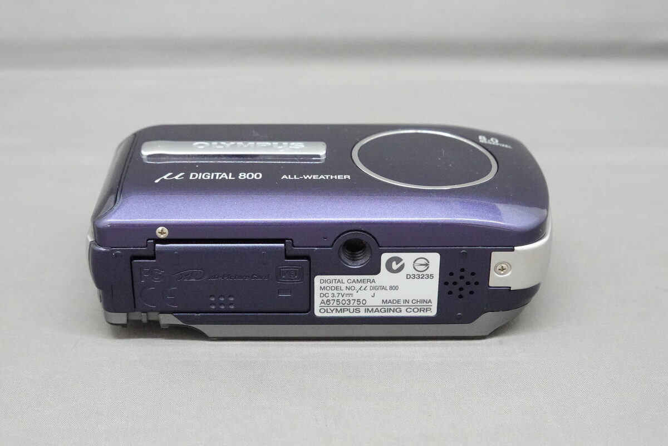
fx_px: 1150
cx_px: 334
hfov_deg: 32.4
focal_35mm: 62
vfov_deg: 21.9
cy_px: 223
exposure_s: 1/80
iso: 3200
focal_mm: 22.92
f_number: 5.6
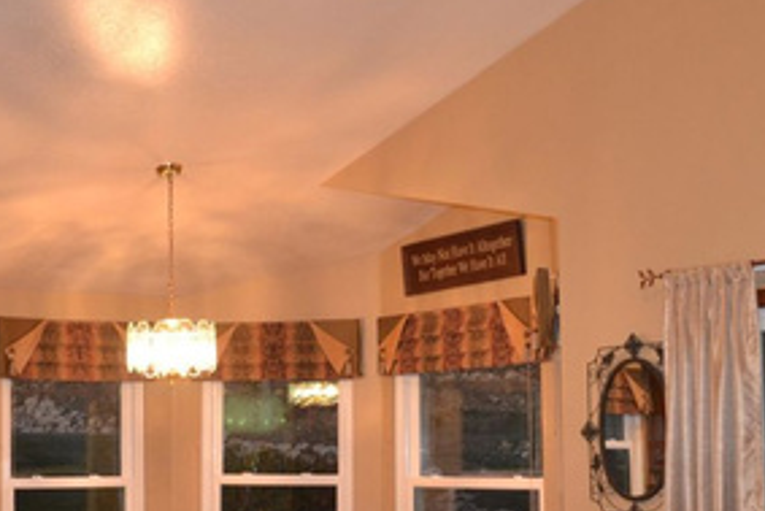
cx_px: 224
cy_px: 389
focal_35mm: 61
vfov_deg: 22.1
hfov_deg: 32.4
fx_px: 1297
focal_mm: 18
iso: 1250
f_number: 3.5
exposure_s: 1/60
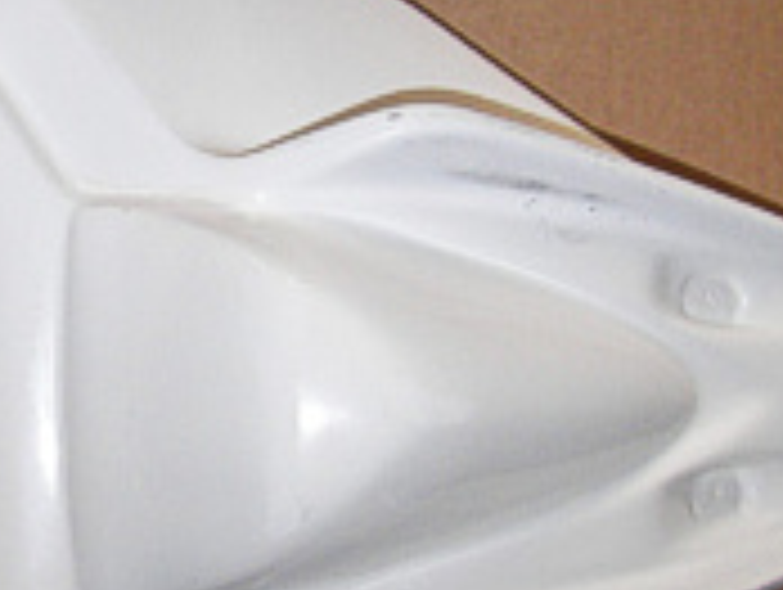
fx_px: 3058
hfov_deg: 14.4
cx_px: 9
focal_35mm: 135
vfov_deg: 11.0
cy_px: 399
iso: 50
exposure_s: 1/640
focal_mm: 7.8
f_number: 4
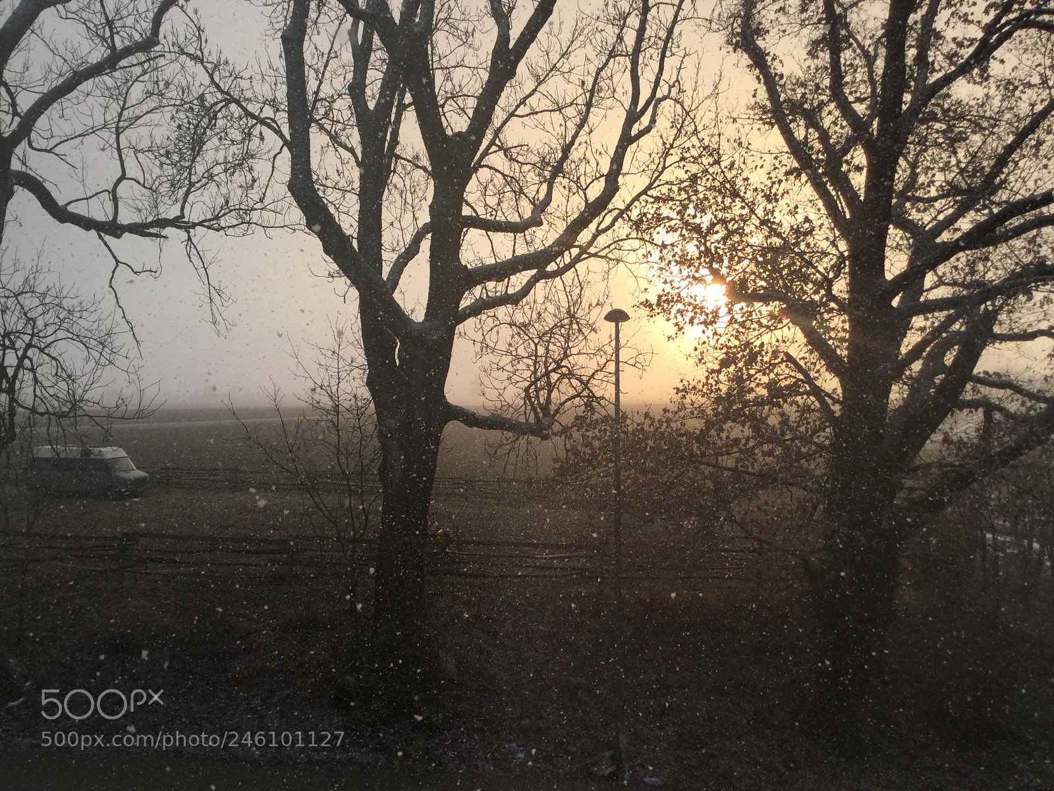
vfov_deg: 45.4
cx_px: 527
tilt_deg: -0.2
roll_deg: +1.0
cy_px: 396
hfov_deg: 58.4
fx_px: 944
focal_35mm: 31
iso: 25
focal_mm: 3.3
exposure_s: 1/272
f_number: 2.4
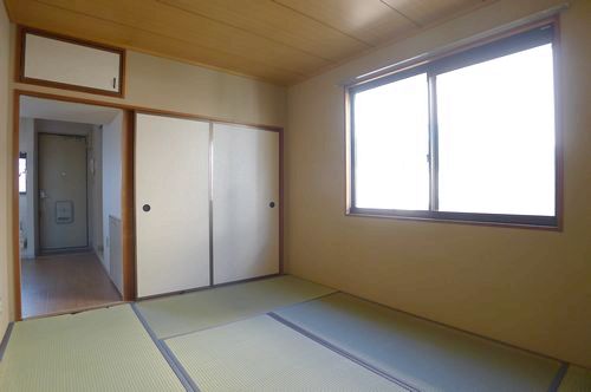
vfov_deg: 53.0
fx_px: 393
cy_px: 196
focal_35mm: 24
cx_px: 296
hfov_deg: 73.8
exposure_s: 1/60
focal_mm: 5.1
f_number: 2
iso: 125
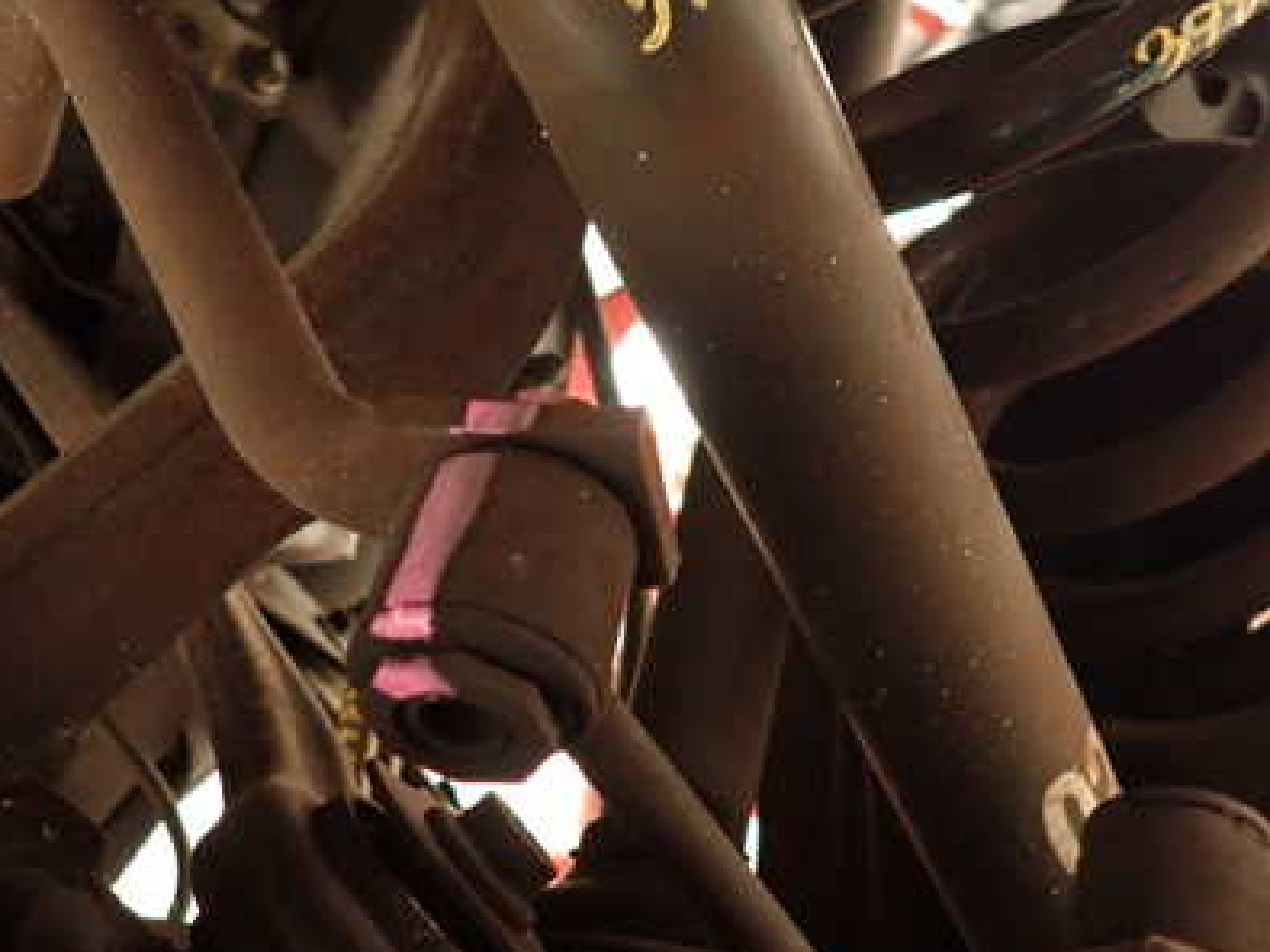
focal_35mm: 38
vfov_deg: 37.4
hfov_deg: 48.8
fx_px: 1394
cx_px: 540
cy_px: 614
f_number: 2
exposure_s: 1/30
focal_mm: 4.5
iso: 800
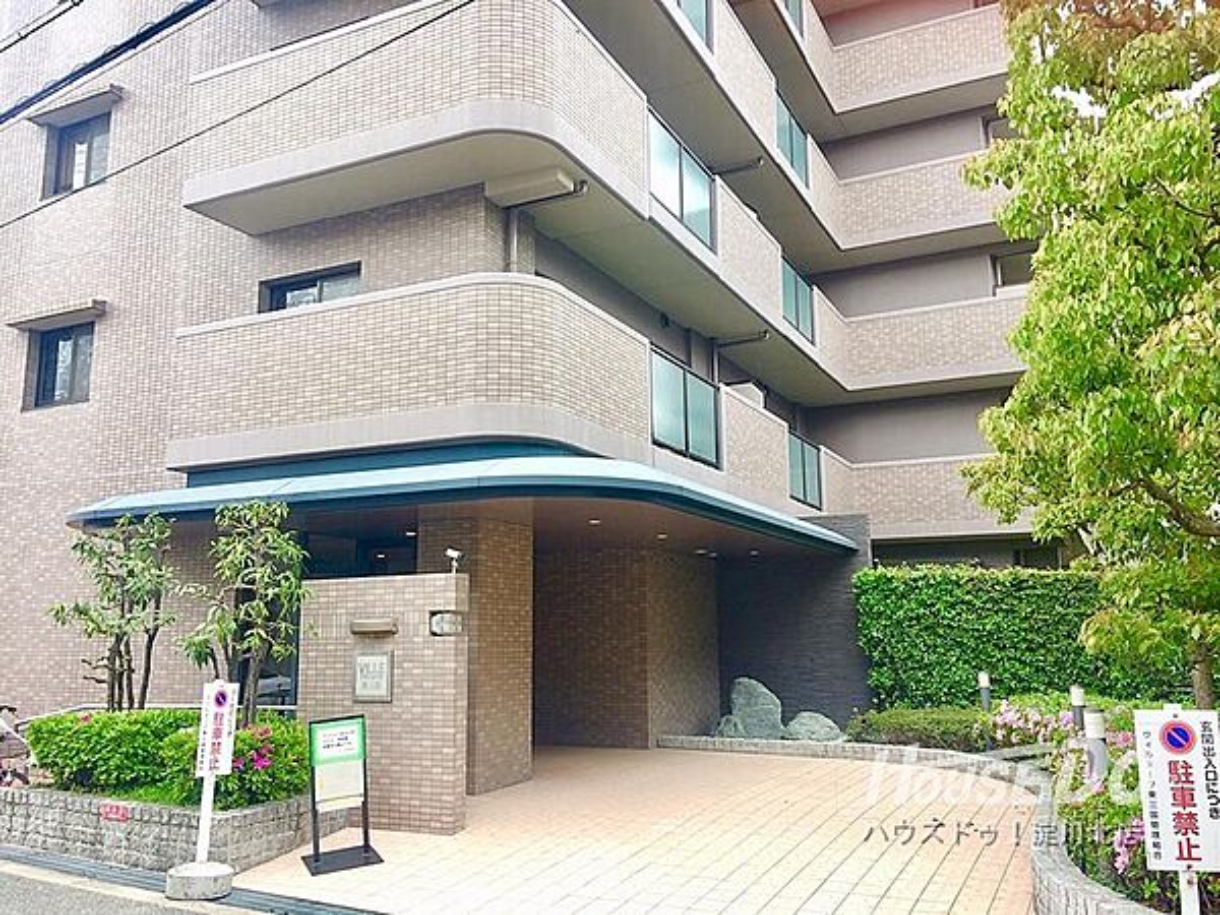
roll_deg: +1.4
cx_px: 610
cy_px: 458
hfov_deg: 61.7
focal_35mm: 29
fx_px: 1022
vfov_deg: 48.2
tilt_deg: +7.5
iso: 32
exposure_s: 1/121
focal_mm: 4.15
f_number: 2.2
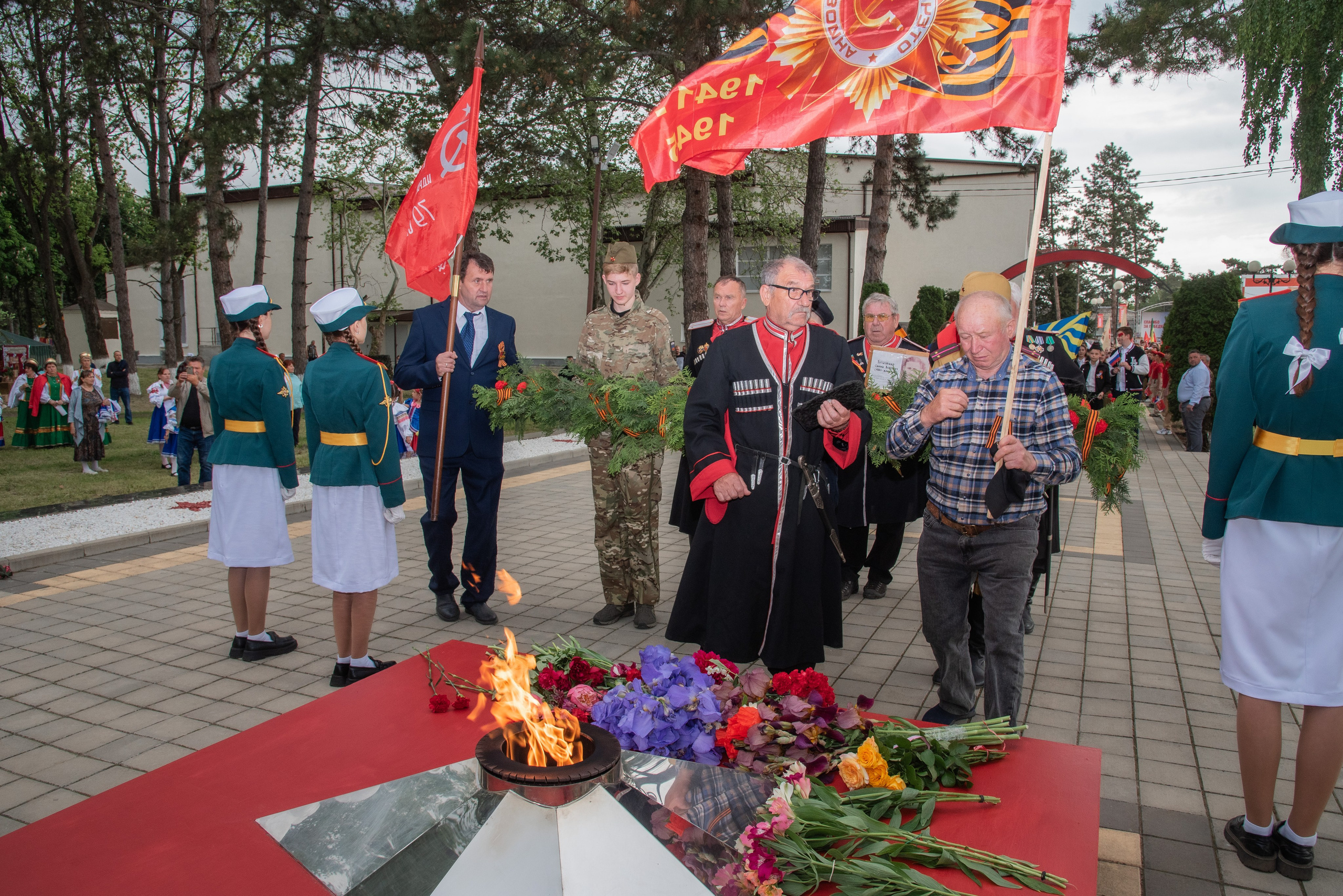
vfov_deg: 51.8
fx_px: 923
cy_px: 448
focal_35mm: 25
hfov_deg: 72.1
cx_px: 672
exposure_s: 1/160
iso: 640
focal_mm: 24
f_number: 10
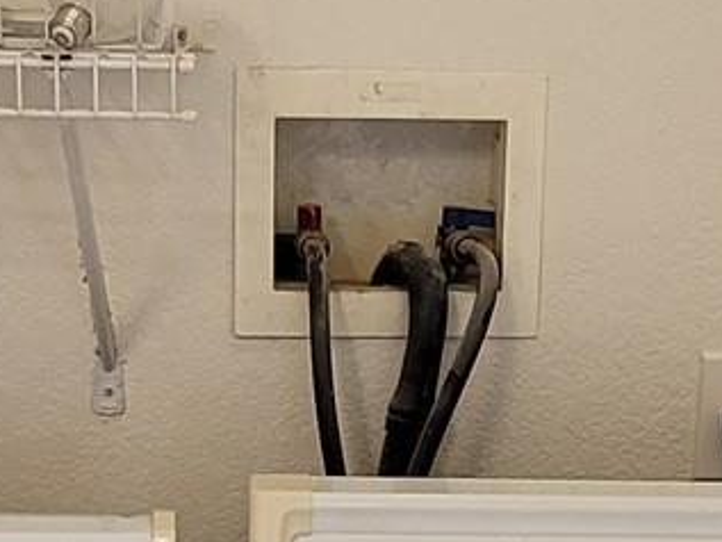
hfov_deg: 23.3
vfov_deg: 17.2
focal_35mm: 84
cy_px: 531
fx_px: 1753
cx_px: 348
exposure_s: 1/60
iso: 125
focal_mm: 2.2
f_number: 2.2
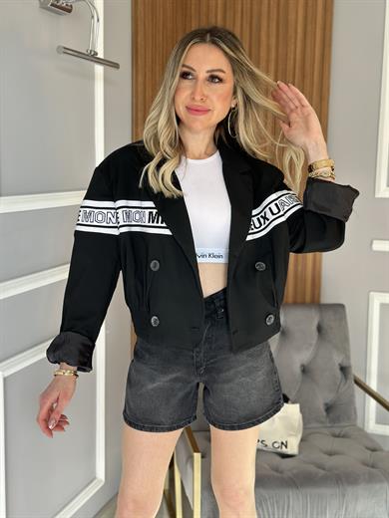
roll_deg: -1.2
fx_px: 719
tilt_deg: -8.8
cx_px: 194
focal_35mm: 48
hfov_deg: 30.3
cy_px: 259
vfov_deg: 39.7
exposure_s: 1/121
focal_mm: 6.86
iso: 125
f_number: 1.78
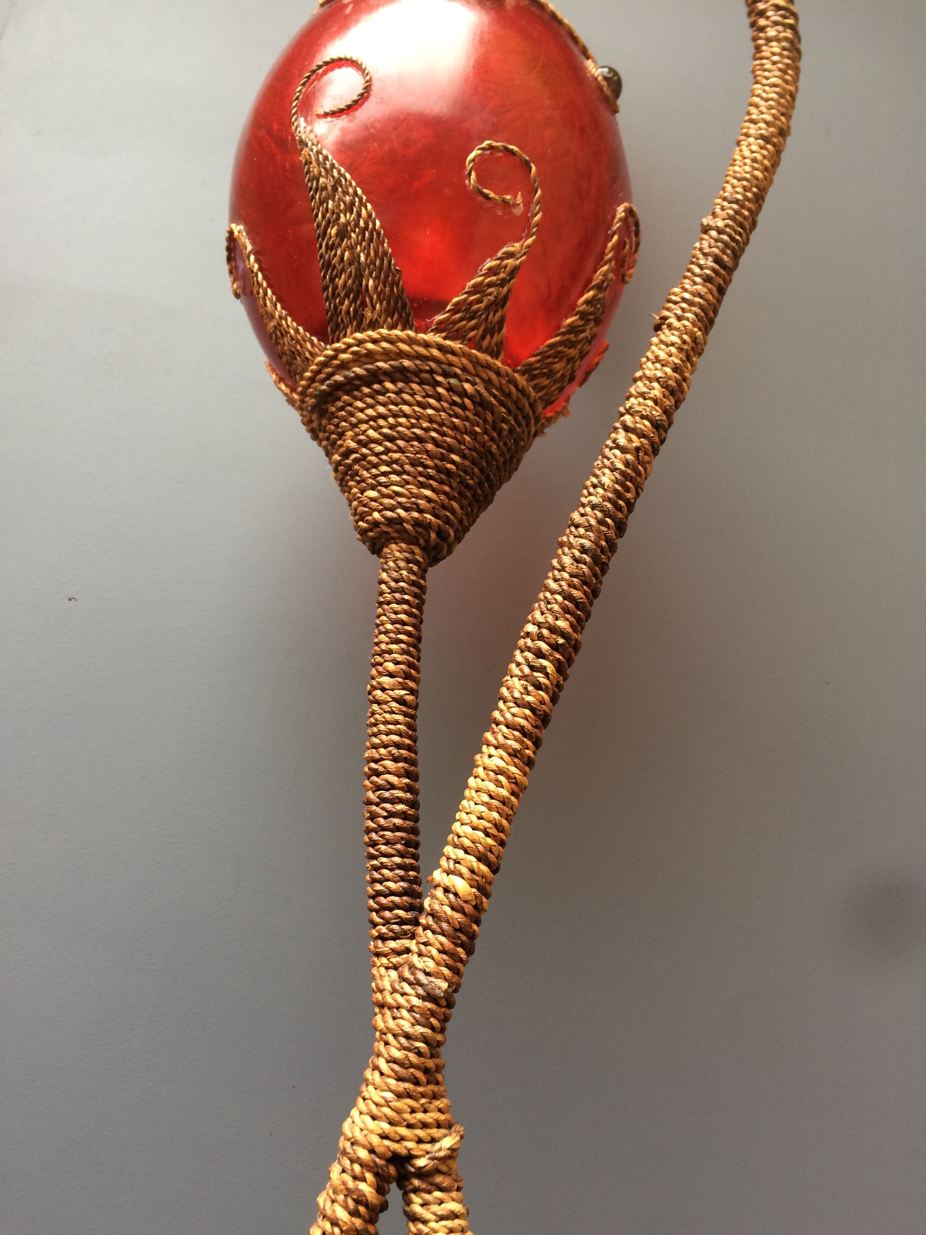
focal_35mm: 29
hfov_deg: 48.2
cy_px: 618
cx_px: 463
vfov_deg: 61.7
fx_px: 1034
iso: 32
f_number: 2.2
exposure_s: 1/33
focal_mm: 4.15
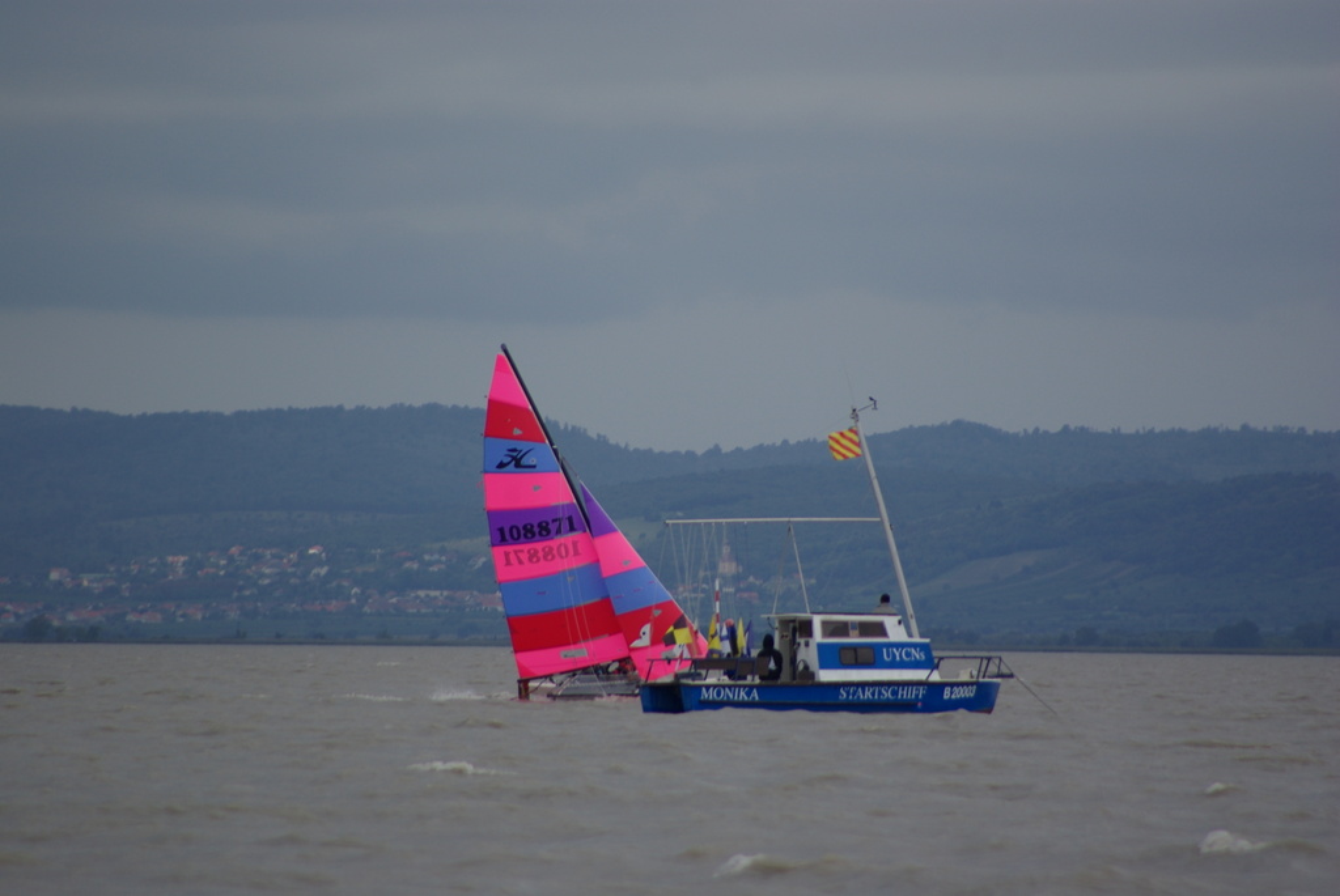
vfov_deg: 3.1
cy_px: 448
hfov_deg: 4.6
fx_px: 16766
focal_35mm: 450
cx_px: 670
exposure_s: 1/250
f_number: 6.3
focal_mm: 300
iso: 100
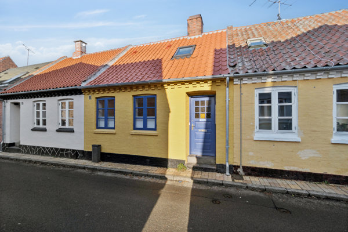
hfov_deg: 100.4
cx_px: 174
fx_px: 145
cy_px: 116
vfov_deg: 77.3
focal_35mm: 15
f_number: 8
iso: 200
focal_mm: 10
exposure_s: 1/400
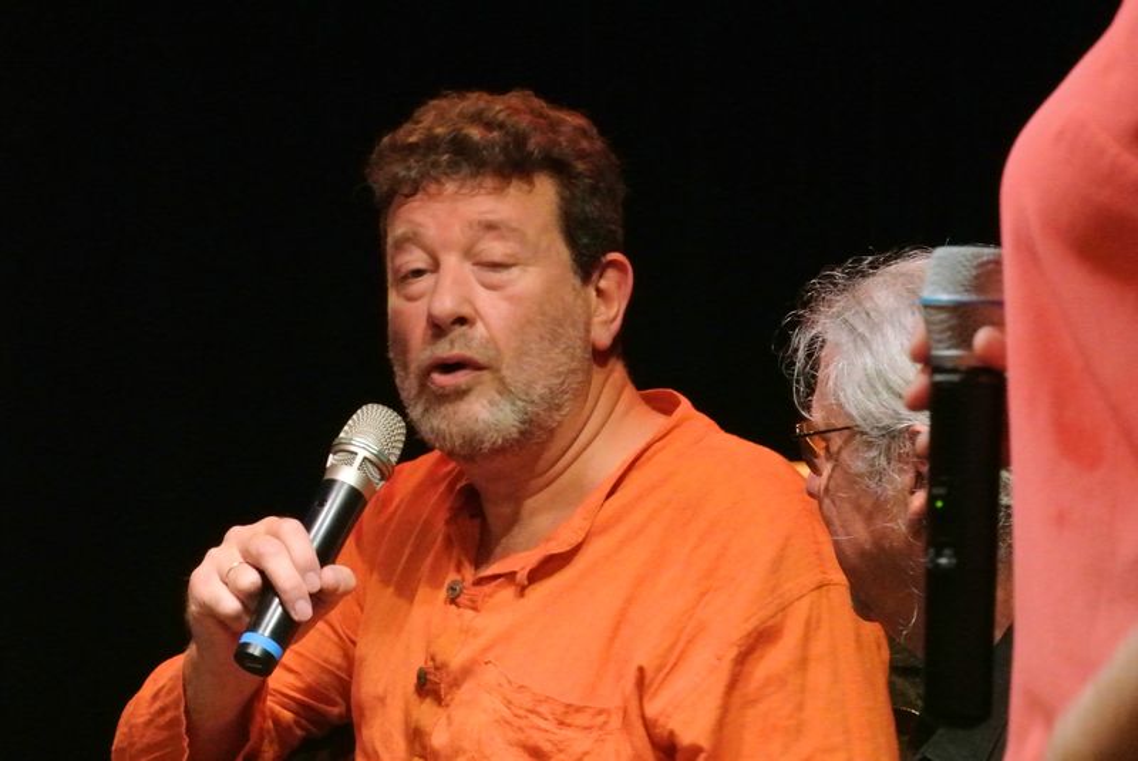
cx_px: 569
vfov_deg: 4.6
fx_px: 9397
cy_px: 380
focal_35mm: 297
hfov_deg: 6.9
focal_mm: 110
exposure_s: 1/60
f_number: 10
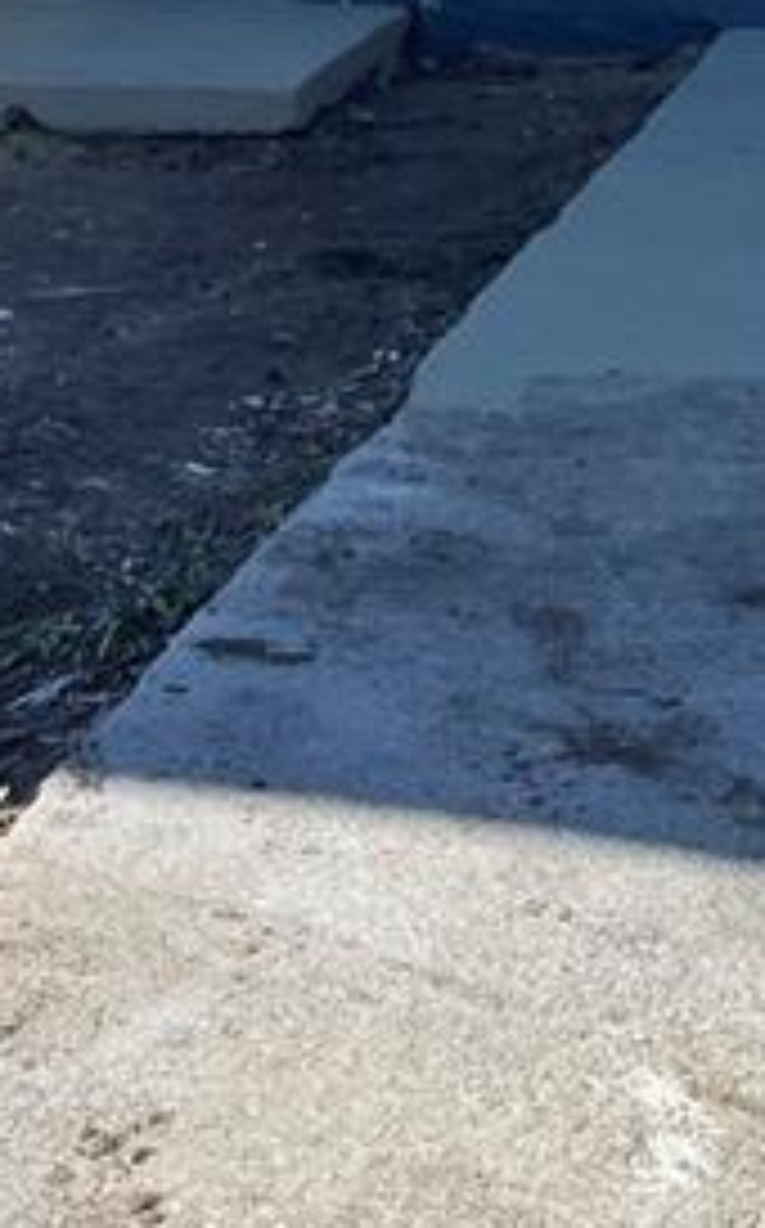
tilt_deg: +7.7
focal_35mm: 112
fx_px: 3746
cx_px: 526
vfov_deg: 15.5
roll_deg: -1.3
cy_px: -1089
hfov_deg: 11.6
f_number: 1.78
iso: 80
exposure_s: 1/1869
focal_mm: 6.76
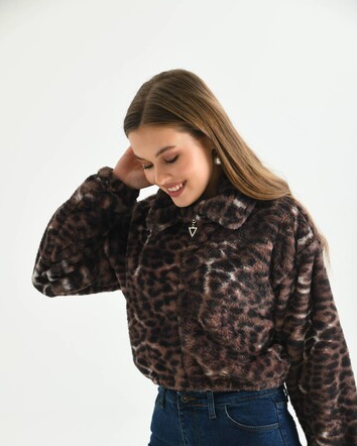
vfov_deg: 29.9
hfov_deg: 24.2
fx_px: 831
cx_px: 180
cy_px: 266
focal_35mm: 63
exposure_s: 1/125
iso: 160
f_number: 5.6
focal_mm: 55
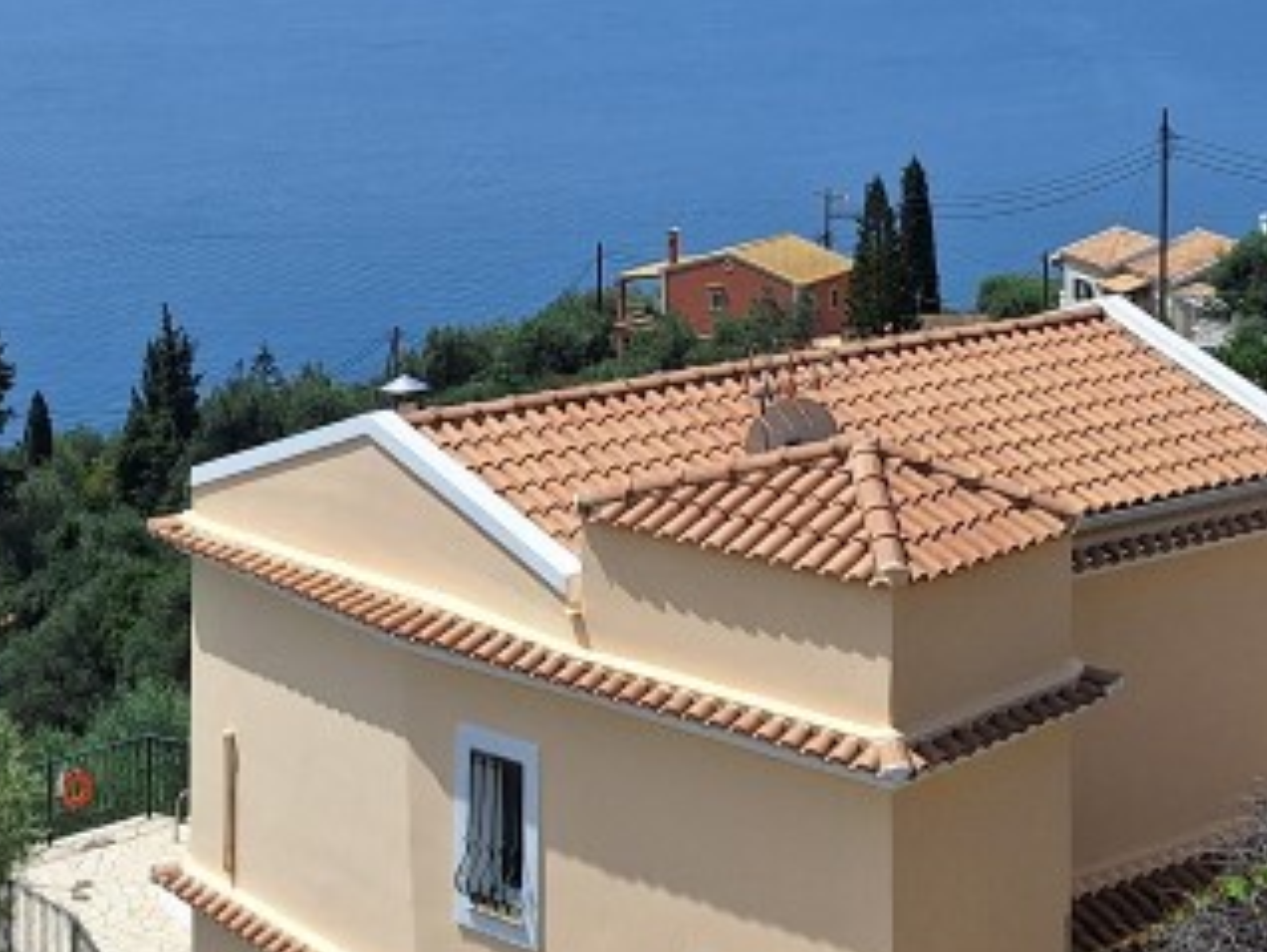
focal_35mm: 74
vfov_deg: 19.0
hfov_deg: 26.3
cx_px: 637
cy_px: -151
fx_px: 2711
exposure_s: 1/3378
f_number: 1.8
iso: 40
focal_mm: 5.54
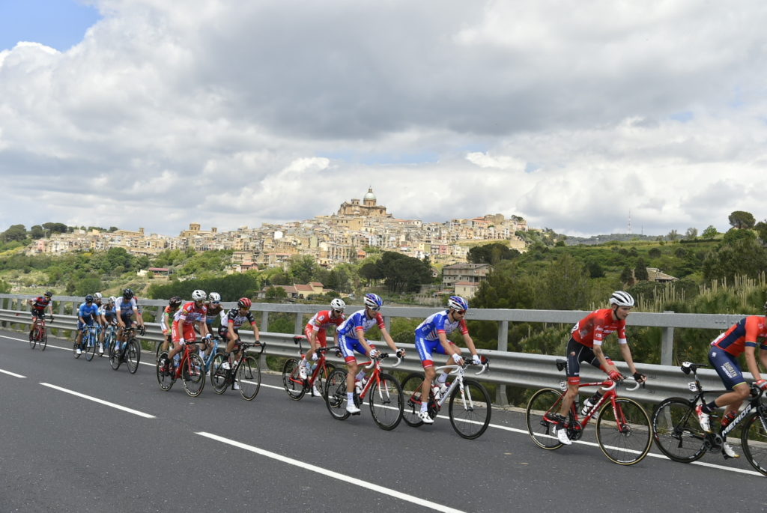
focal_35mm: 38
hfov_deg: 50.6
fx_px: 810
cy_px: 256
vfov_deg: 35.1
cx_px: 384
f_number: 7.1
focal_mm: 38
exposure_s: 1/1250
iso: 320
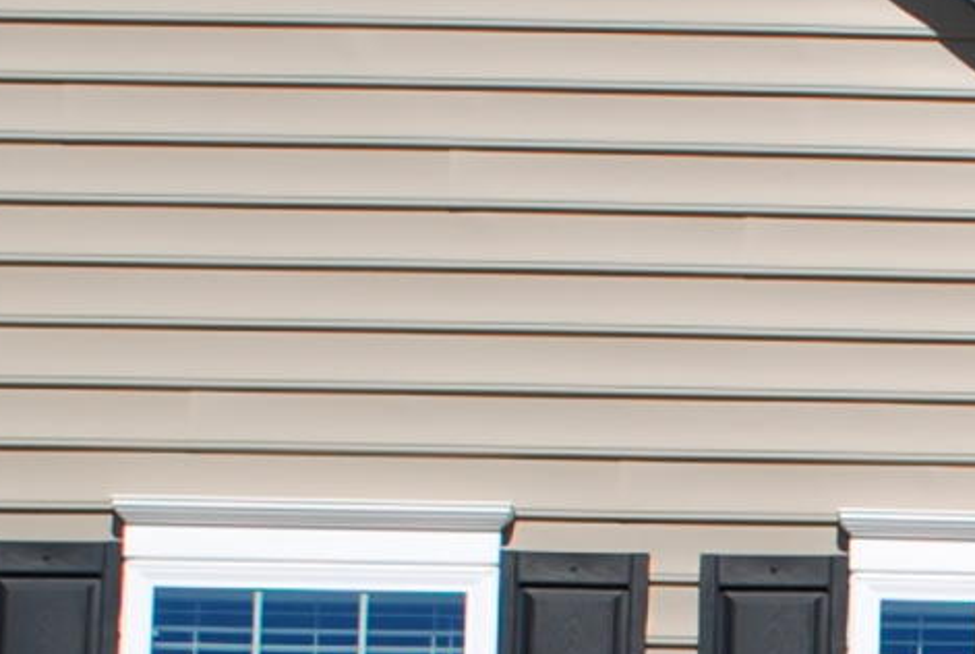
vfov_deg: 6.4
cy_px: 1236
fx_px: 5698
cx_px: 1617
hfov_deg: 9.4
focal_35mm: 210
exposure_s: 1/500
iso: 100
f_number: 8
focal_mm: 22
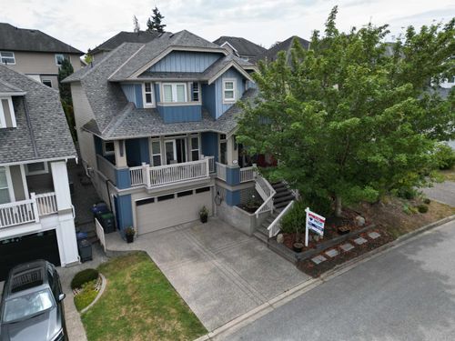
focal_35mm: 24
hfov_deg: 71.6
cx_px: 228
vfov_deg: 56.8
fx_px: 315
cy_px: 170
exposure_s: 1/2000
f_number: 1.7
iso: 140
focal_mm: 6.72
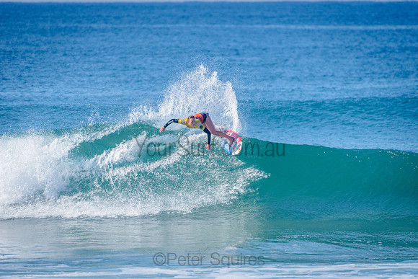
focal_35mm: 505
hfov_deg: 4.1
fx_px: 5867
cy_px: 140
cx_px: 209
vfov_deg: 2.7
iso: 200
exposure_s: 1/2000
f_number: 5.6
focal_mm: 500
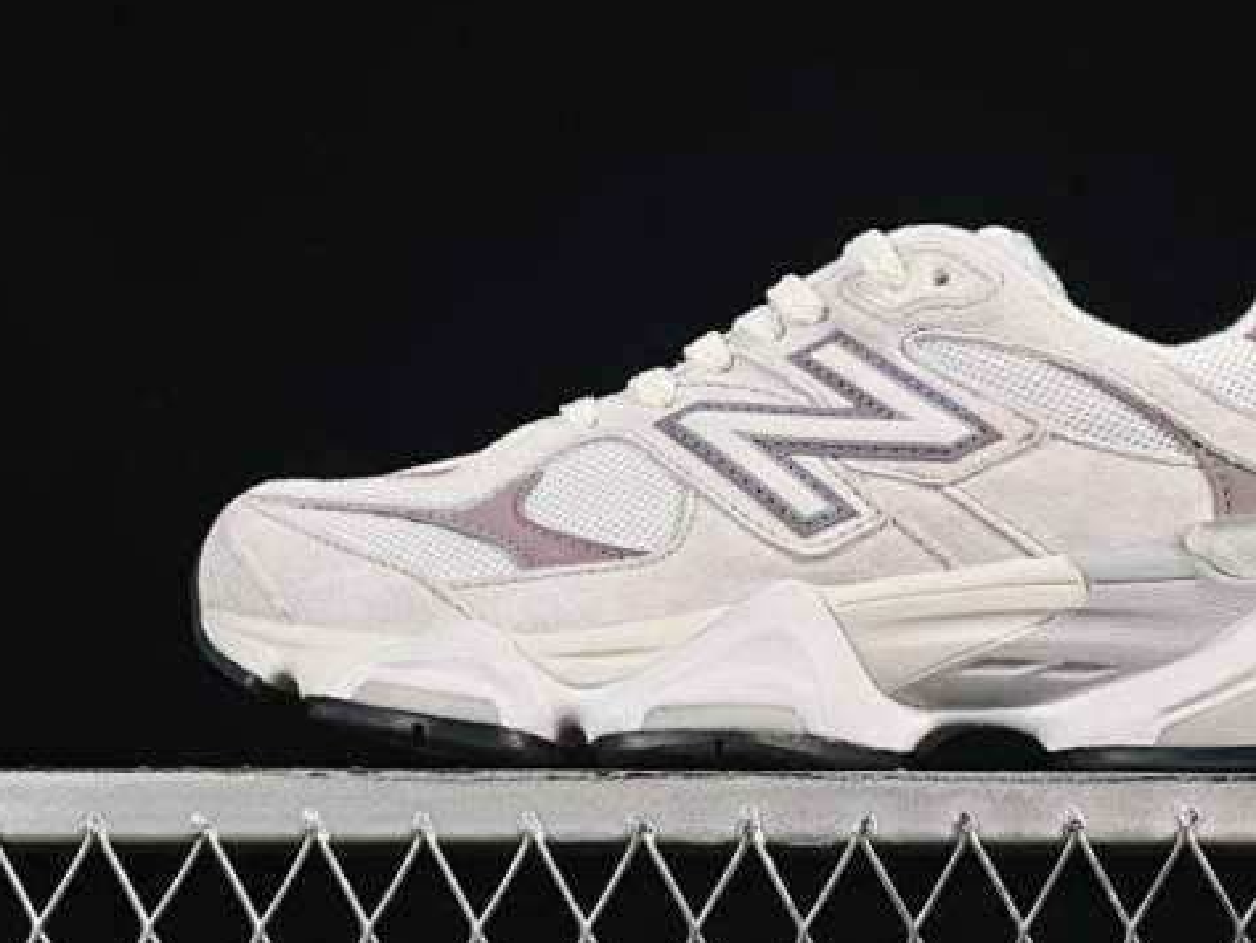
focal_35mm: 111
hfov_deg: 17.7
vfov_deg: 13.3
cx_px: 869
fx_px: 4030
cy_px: 373
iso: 160
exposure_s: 1/80
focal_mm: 50
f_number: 8
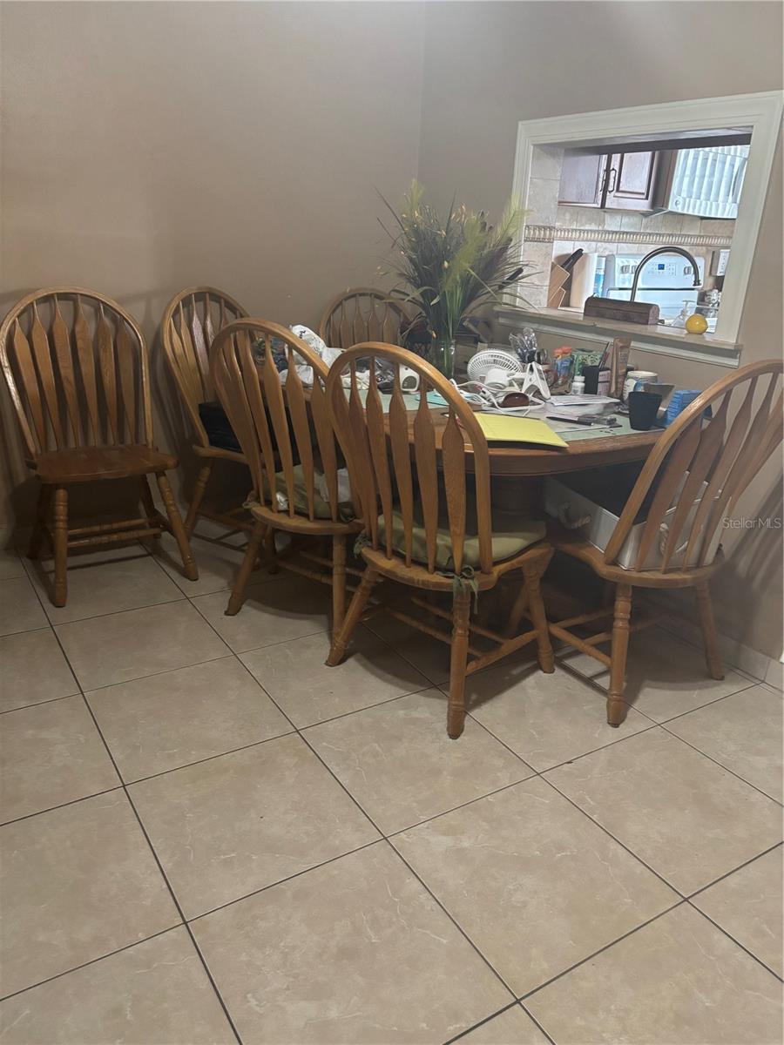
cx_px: 392
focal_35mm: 26
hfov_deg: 53.1
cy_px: 522
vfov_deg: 67.3
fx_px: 785
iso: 500
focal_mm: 5.96
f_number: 1.6
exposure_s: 1/60
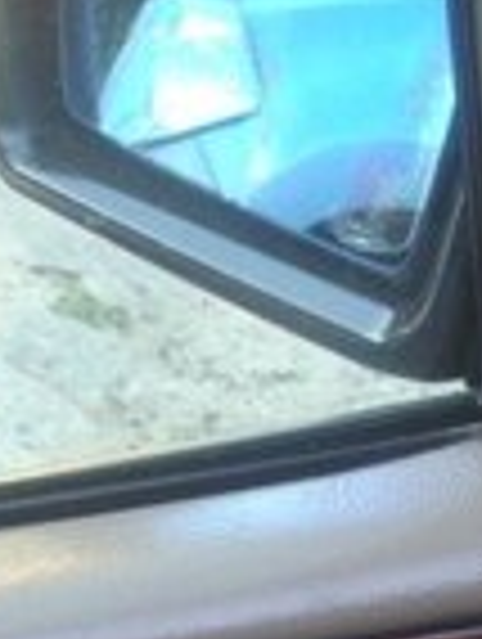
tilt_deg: -37.2
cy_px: 1089
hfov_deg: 12.9
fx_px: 2129
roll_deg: +4.6
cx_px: 198
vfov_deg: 15.2
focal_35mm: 115
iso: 50
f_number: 2.4
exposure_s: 1/30
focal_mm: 4.12
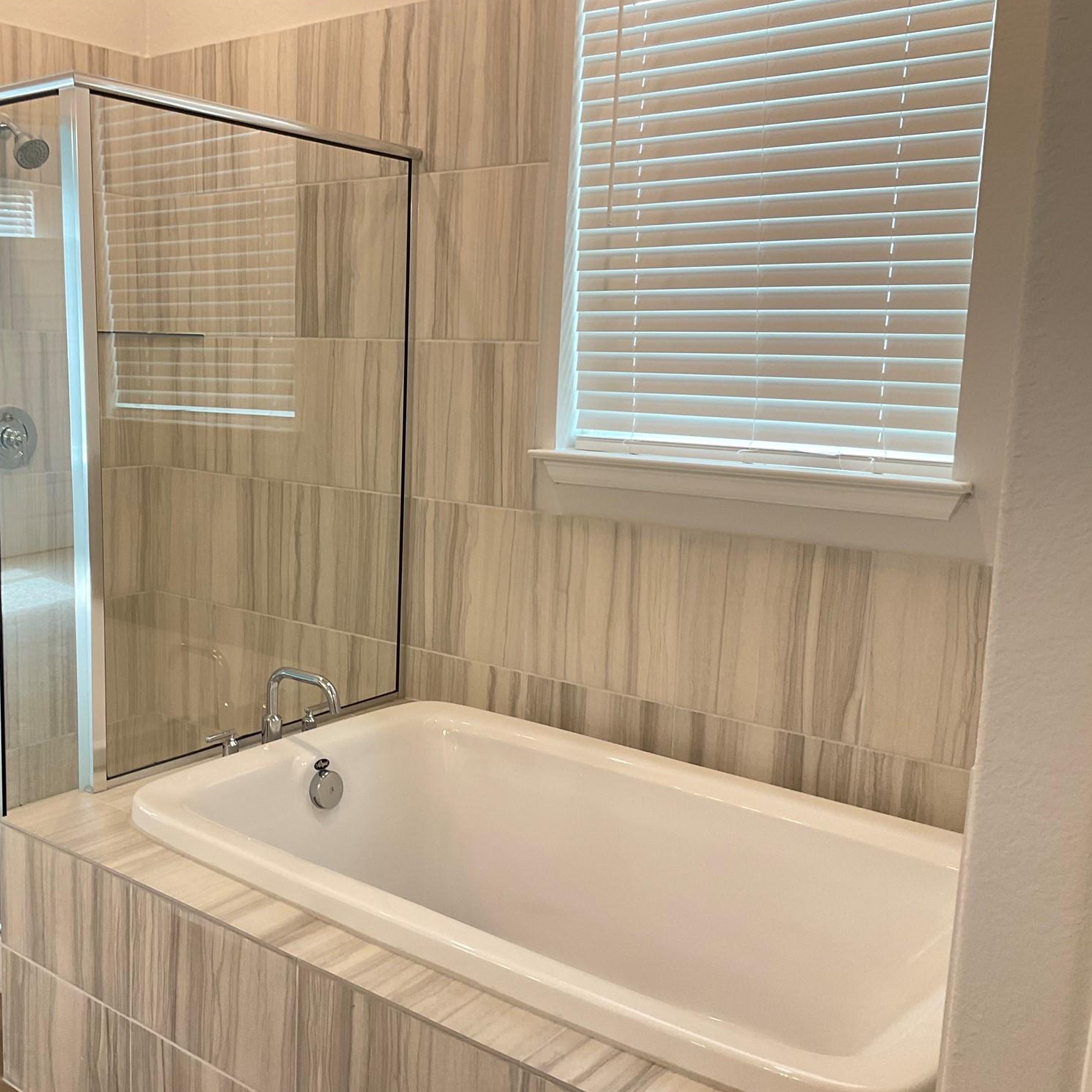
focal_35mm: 35
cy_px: 553
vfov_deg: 47.2
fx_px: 1249
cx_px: 363
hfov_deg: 46.5
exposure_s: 1/60
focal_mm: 3
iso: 64
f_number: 1.8
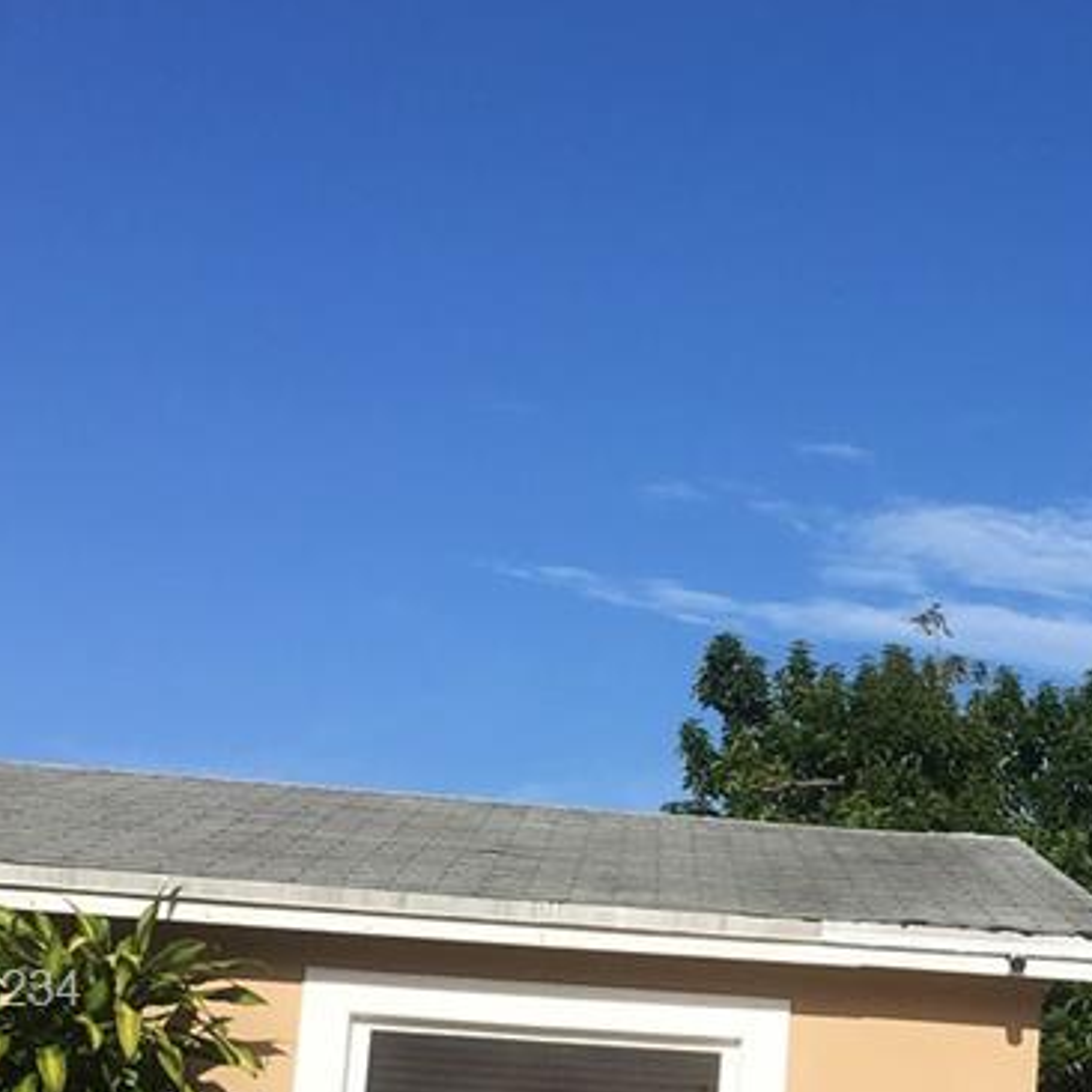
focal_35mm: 84
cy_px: 997
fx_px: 2998
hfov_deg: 19.8
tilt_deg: +6.6
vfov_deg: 20.2
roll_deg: -3.8
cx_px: 1167
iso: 25
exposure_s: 1/2198
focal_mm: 4.15
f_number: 2.2
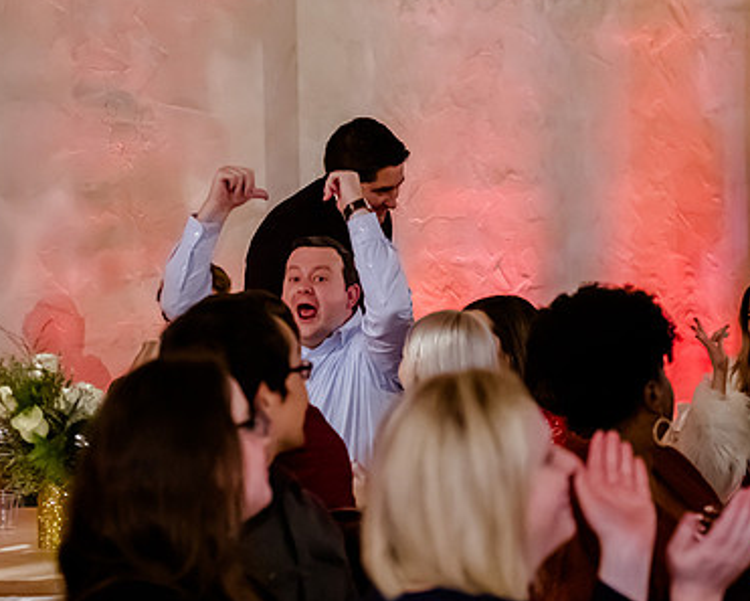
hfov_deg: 15.0
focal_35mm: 128
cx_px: 357
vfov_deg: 12.1
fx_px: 2842
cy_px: 275
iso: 5000
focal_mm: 56
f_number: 2.8
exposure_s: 1/200
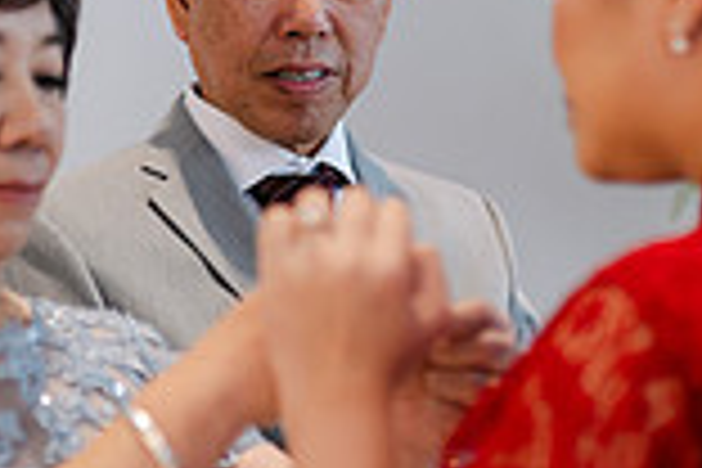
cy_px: 191
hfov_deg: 15.8
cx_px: 432
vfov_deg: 10.5
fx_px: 2535
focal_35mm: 130
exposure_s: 1/125
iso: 250
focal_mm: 35
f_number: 1.4
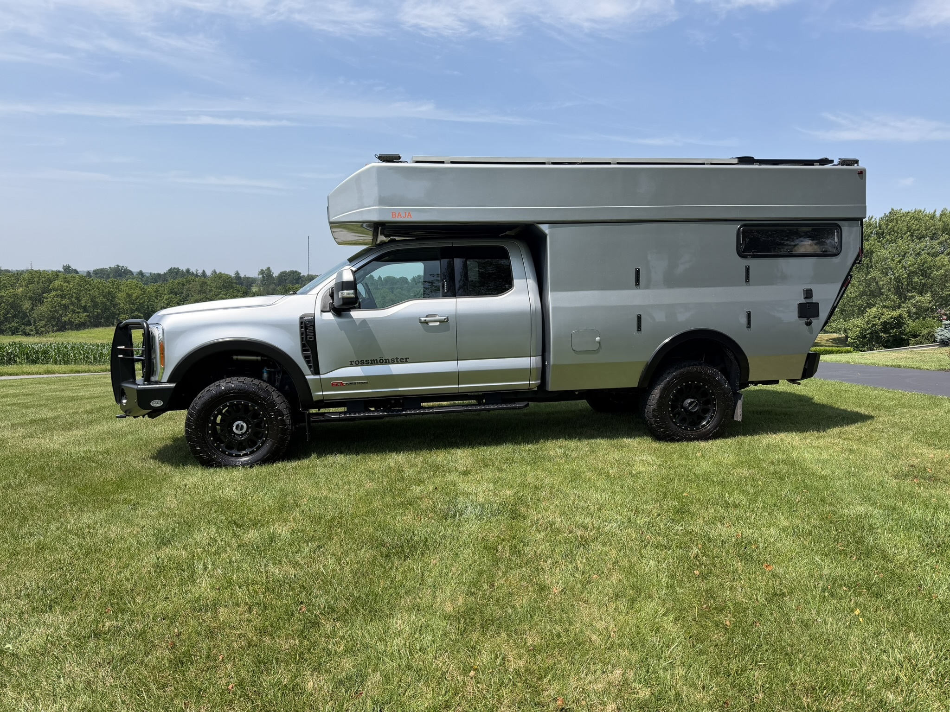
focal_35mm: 24
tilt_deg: -8.0
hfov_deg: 71.6
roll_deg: -2.5
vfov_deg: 56.8
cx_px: 475
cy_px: 356
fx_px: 659
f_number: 1.78
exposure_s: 1/3021
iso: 100
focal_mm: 6.76
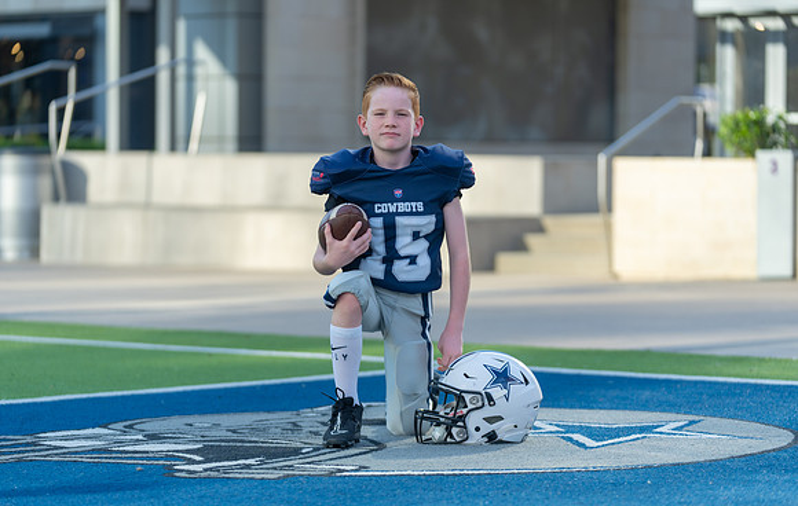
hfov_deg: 16.7
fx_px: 2726
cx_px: 400
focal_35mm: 125
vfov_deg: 10.6
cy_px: 261
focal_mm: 120
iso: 100
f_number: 2.8
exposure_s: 1/500
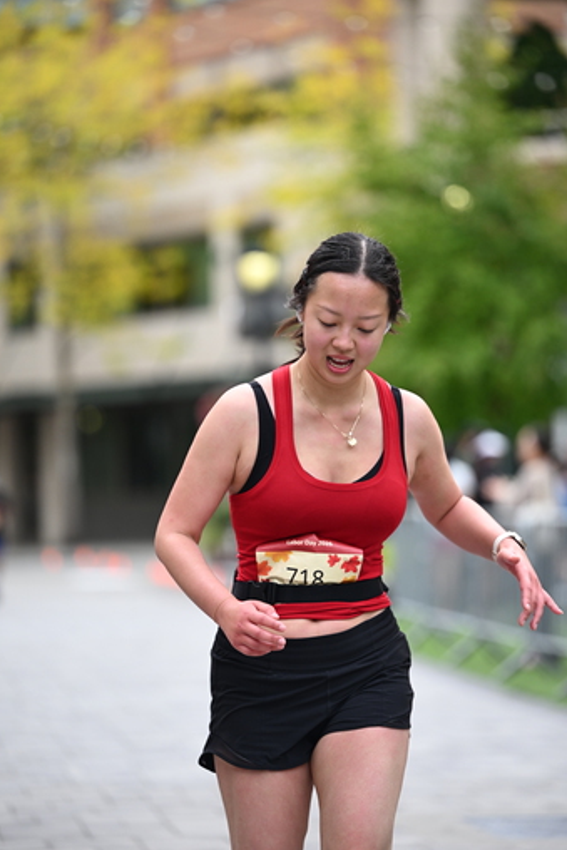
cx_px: 299
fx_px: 3706
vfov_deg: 13.1
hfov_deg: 8.7
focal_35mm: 157
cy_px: 427
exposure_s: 1/2500
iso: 640
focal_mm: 145
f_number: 2.8
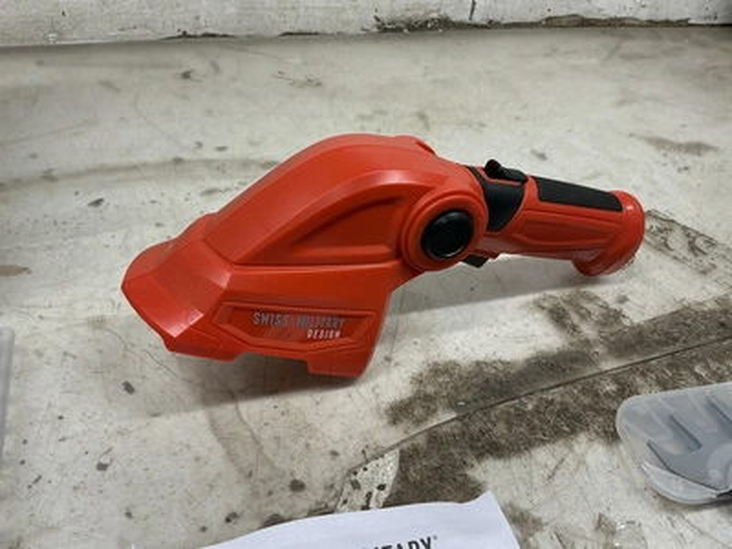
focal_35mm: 28
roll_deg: -3.7
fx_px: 592
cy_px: 274
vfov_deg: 49.7
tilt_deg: -35.9
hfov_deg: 63.4
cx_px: 366
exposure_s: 1/120
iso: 40
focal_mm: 3
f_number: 1.8
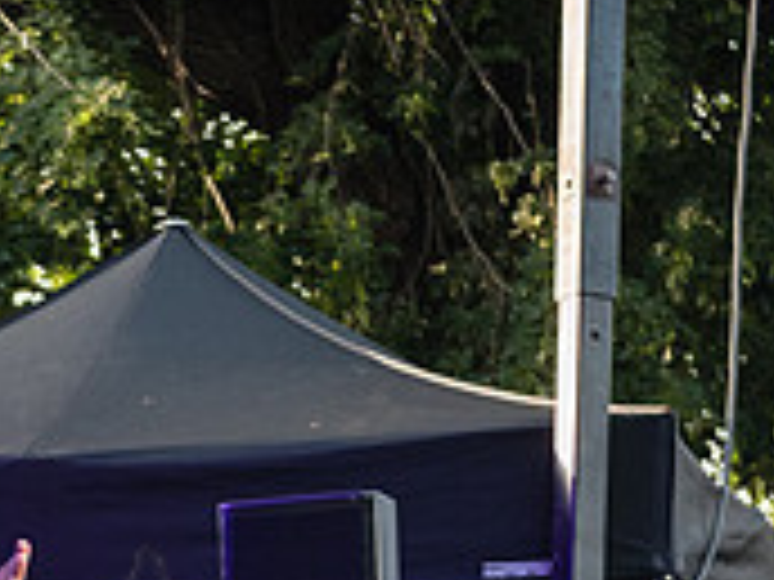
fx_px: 4874
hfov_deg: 8.9
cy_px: 901
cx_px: -260
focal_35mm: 218
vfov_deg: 6.7
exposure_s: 1/640
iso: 1000
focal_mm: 56
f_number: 3.2
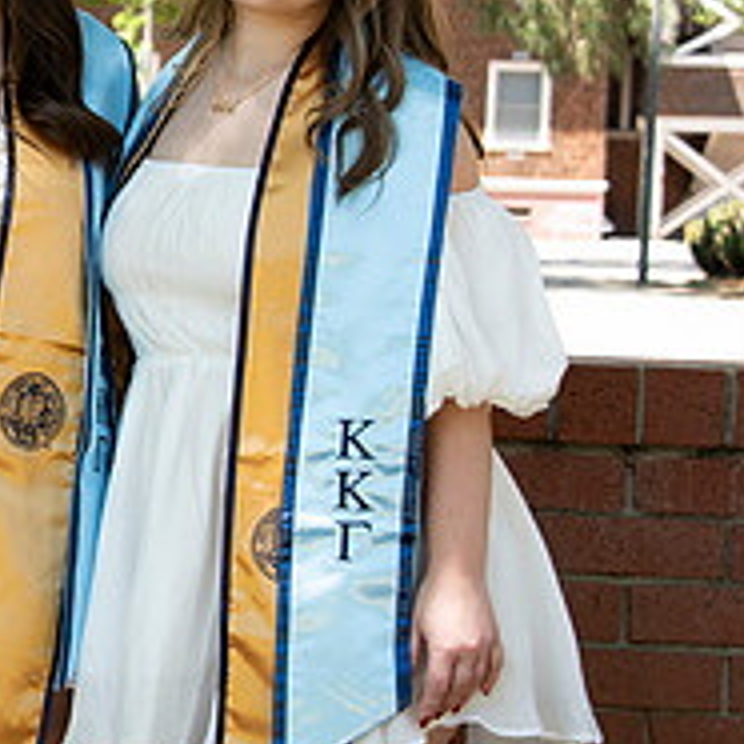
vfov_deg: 12.7
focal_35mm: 138
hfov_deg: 12.3
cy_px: 354
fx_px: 3356
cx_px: -188
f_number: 5.6
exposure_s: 1/320
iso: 640
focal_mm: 52
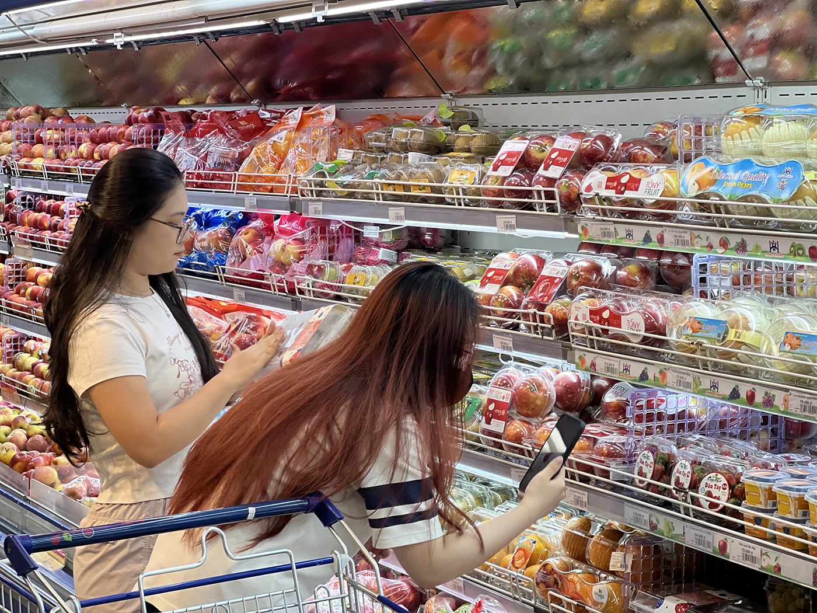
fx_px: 1817
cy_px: 306
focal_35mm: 77
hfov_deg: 25.3
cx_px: 408
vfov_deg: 19.1
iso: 160
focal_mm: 9
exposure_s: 1/100
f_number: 2.8
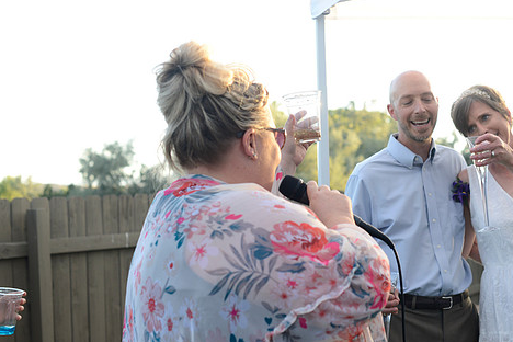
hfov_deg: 32.3
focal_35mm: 62
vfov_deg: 21.9
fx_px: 883
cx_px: 316
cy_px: 157
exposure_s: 1/250
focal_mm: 50
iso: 400
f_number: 4.5
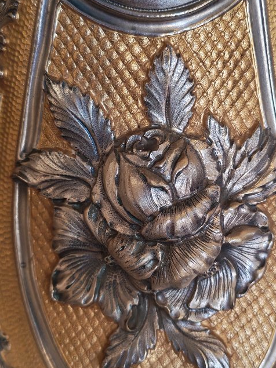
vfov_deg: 37.5
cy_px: 200
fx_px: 542
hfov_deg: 28.5
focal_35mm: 51
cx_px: 158
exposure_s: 1/100
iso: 1000
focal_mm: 6.12
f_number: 1.9
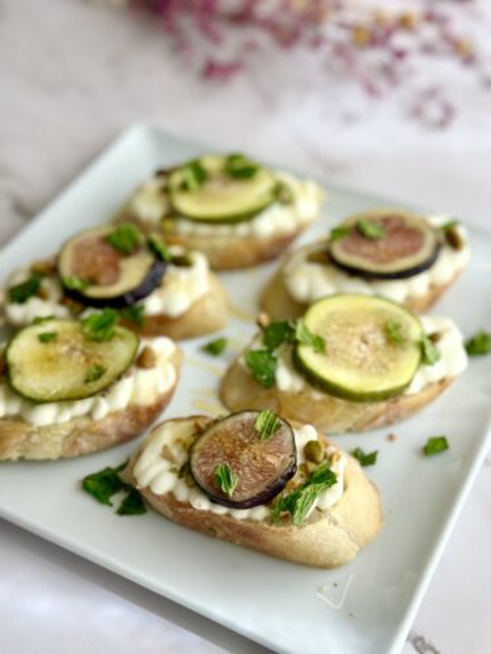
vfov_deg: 39.7
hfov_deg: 30.3
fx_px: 908
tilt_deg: -46.8
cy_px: 327
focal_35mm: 48
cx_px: 246
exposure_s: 1/953
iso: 80
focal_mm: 6.86
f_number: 1.78
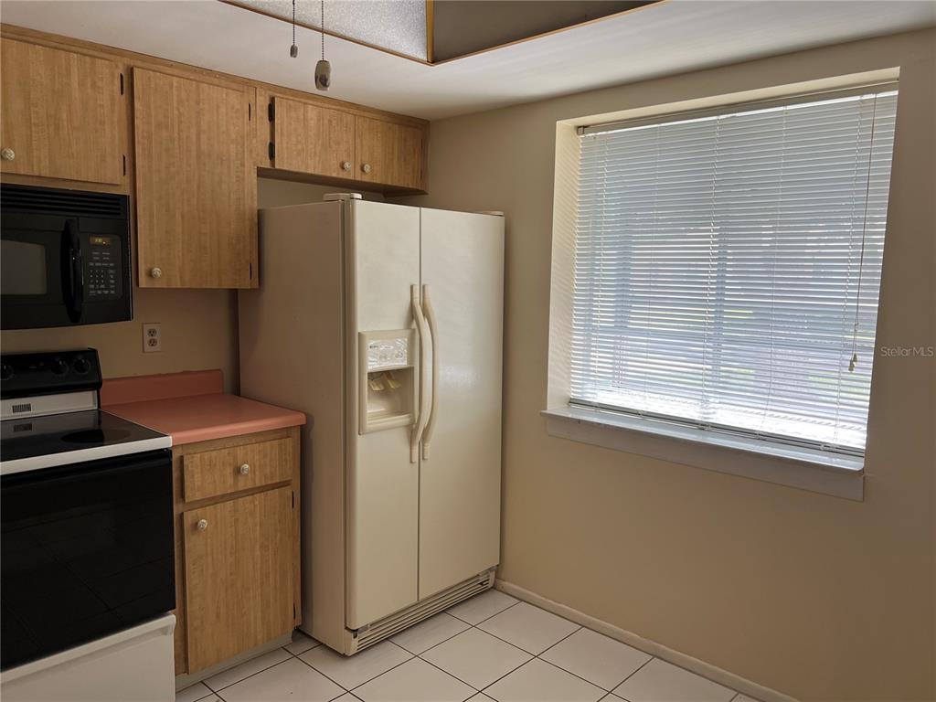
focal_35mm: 26
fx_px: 703
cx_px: 468
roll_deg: -0.4
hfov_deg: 67.3
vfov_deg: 53.1
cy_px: 351
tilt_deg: -5.5
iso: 50
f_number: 1.5
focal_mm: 5.7
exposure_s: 1/120
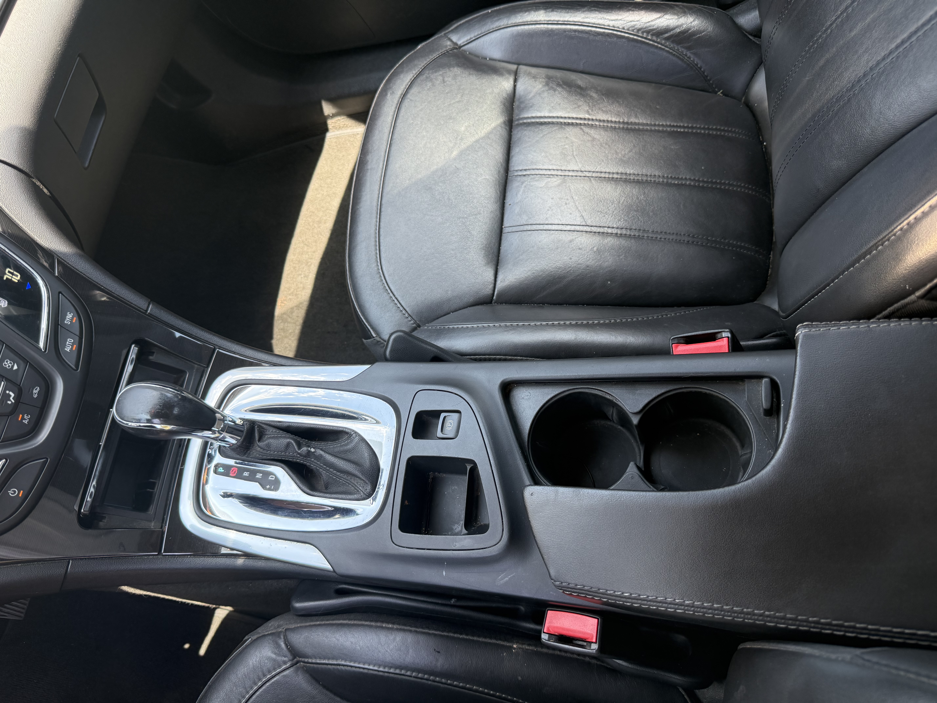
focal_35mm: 24
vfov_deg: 56.8
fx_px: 650
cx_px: 468
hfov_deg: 71.6
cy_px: 352
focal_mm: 6.76
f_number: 1.78
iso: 200
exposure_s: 1/243
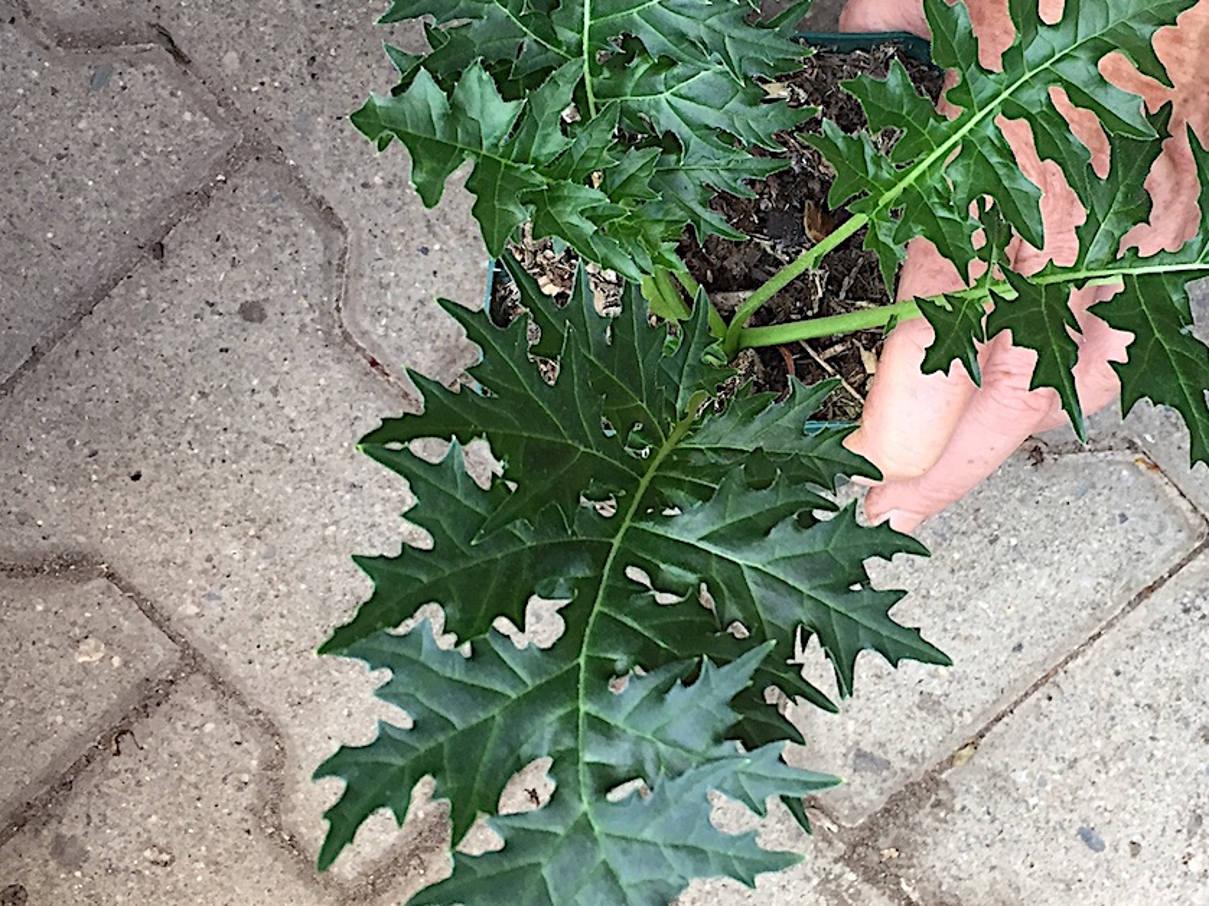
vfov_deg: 32.0
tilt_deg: -78.4
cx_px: 854
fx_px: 1571
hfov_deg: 41.3
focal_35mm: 45
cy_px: 344
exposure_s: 1/33
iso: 50
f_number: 2.2
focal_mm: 4.15
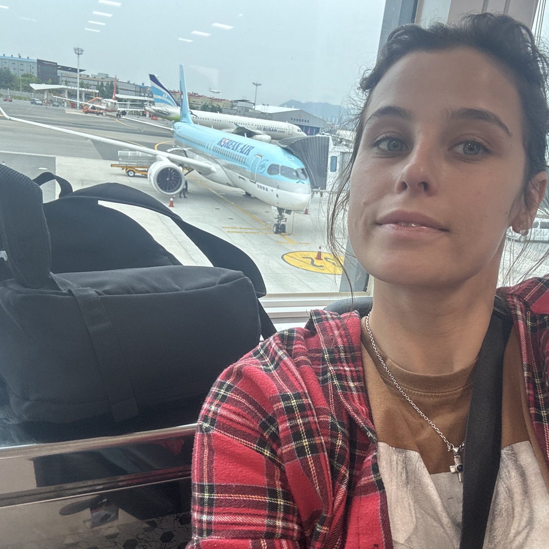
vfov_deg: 57.3
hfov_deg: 57.2
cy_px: 279
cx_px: 300
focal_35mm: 28
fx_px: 502
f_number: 1.9
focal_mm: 2.69
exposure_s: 1/120
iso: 80
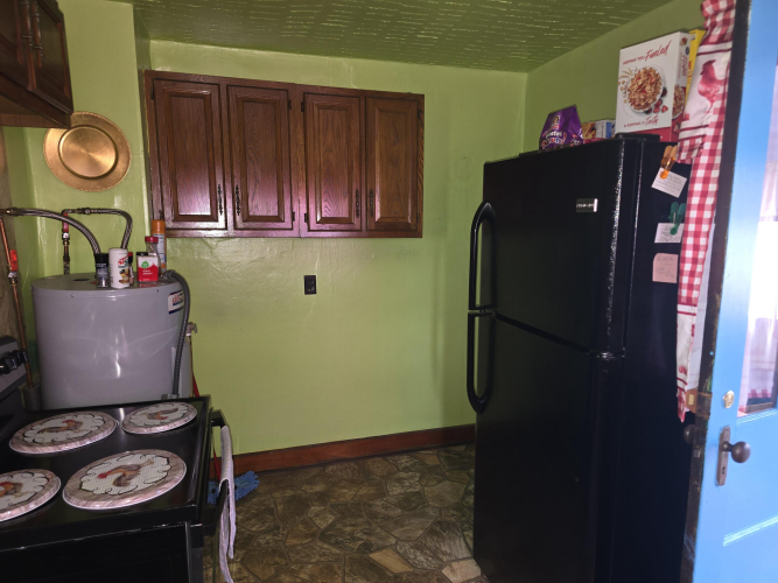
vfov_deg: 58.9
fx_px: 517
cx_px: 389
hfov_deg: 73.9
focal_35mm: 23
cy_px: 292
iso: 125
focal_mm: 6.3
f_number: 1.7
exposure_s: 1/12
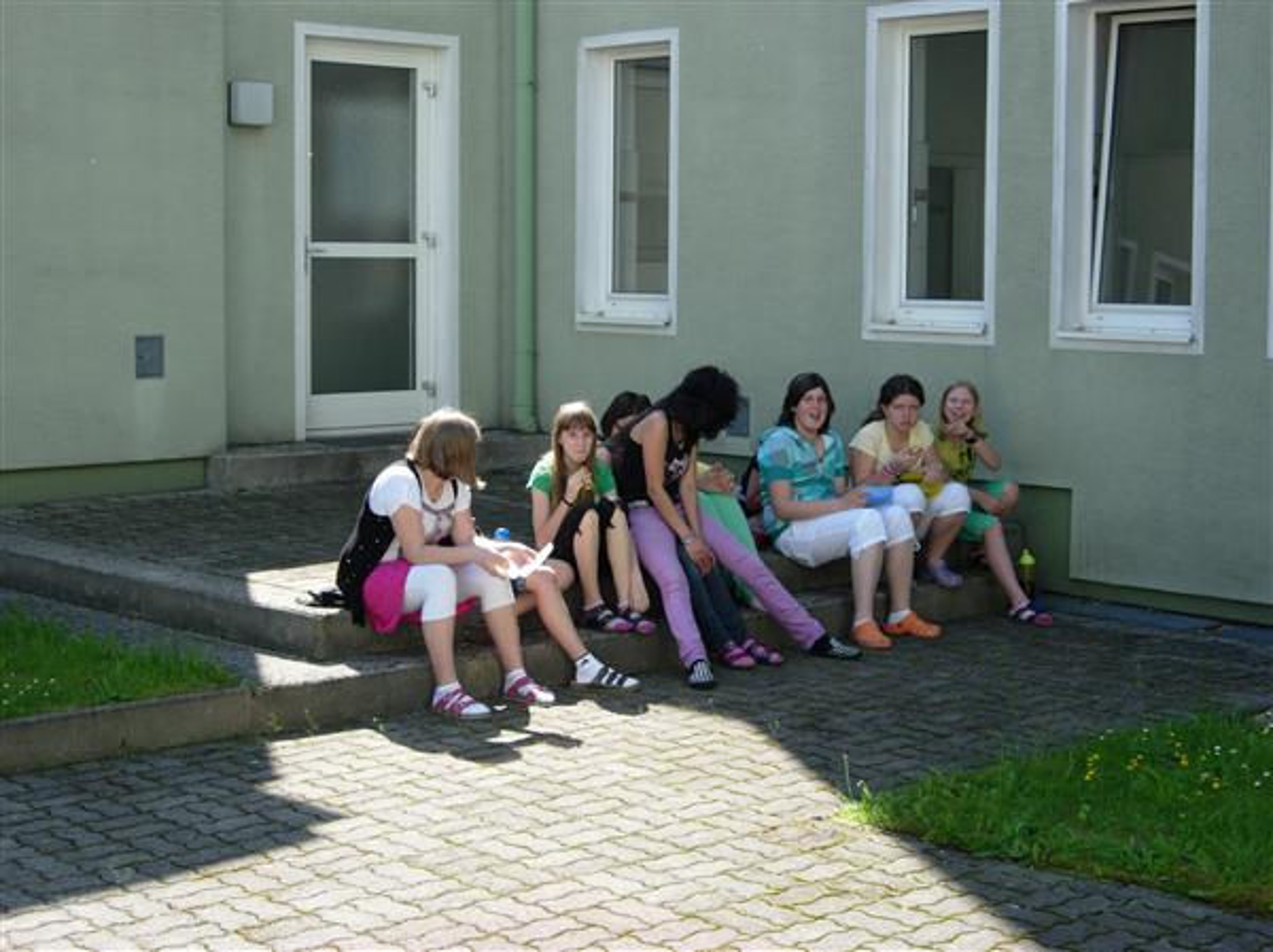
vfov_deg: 24.0
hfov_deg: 31.7
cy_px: 476
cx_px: 636
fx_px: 2241
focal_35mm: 61
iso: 64
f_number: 3.5
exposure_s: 1/304
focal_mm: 12.7
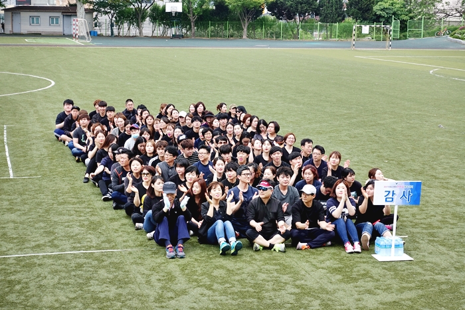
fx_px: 904
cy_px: 155
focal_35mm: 70
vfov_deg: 19.5
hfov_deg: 28.8
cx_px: 232
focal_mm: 25.7
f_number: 5.6
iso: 125
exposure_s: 1/125
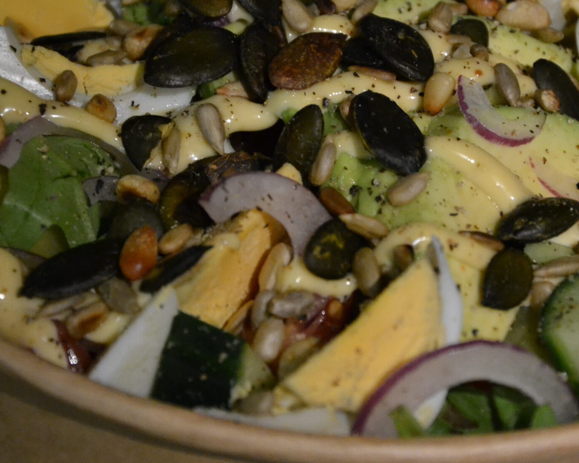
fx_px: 2776
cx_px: 337
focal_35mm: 162
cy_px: 144
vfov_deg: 9.5
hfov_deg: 11.9
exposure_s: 1/60
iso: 2500
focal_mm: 62
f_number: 5.3
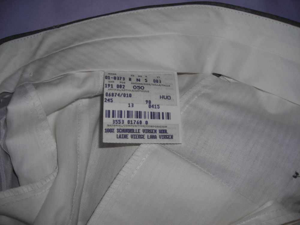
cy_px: 112
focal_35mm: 38
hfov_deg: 49.0
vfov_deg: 37.7
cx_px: 150
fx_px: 329
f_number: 3.2
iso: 50
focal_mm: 6.3
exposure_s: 1/60.1
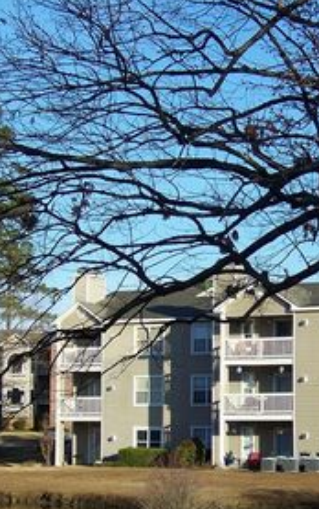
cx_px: 330
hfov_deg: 12.3
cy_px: 340
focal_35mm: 105
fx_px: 1459
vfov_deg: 19.8
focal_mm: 9.36
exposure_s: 1/640
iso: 64
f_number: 3.2
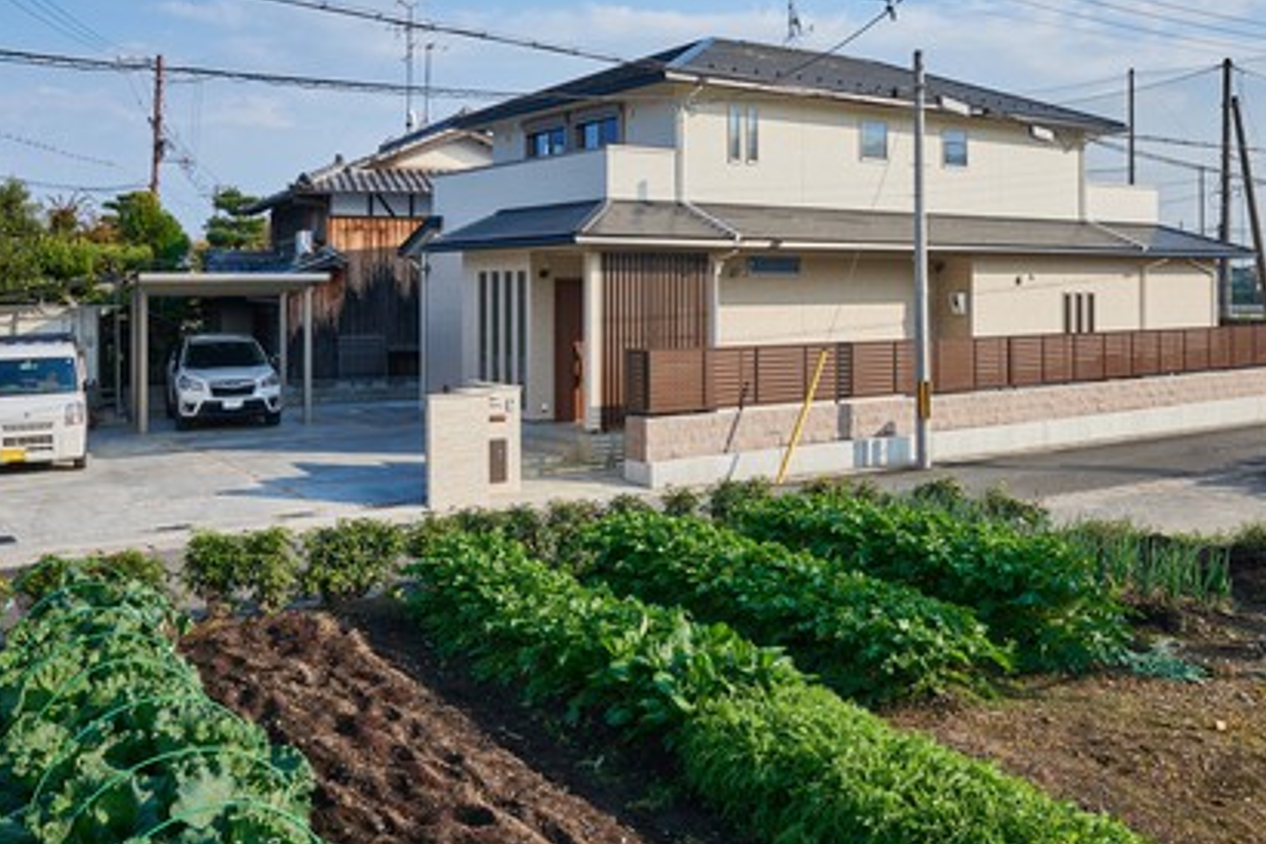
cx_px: 678
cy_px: 277
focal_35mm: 35
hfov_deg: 54.4
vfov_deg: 37.4
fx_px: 1231
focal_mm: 24
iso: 100
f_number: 11
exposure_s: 1/125
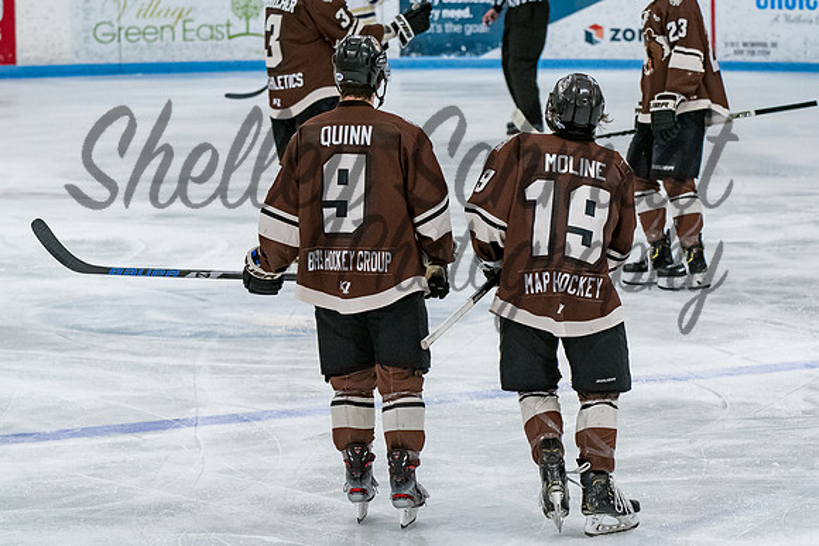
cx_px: 454
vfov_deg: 6.3
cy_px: 210
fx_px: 4932
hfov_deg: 9.5
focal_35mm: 217
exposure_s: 1/800
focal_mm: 110
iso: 2500
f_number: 3.5
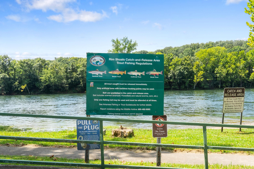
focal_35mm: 40
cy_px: 84
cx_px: 127
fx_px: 286
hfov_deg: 47.9
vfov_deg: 33.0
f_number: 14
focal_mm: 27
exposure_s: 1/320
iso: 500
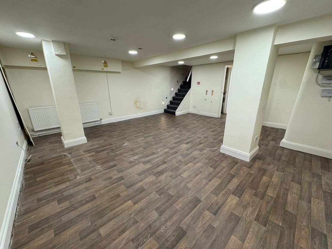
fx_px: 134
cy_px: 124
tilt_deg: -17.1
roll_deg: +0.1
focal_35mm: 14
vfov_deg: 85.7
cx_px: 166
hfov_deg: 102.1
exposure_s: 1/100
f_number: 2.2
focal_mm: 2.22
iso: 160
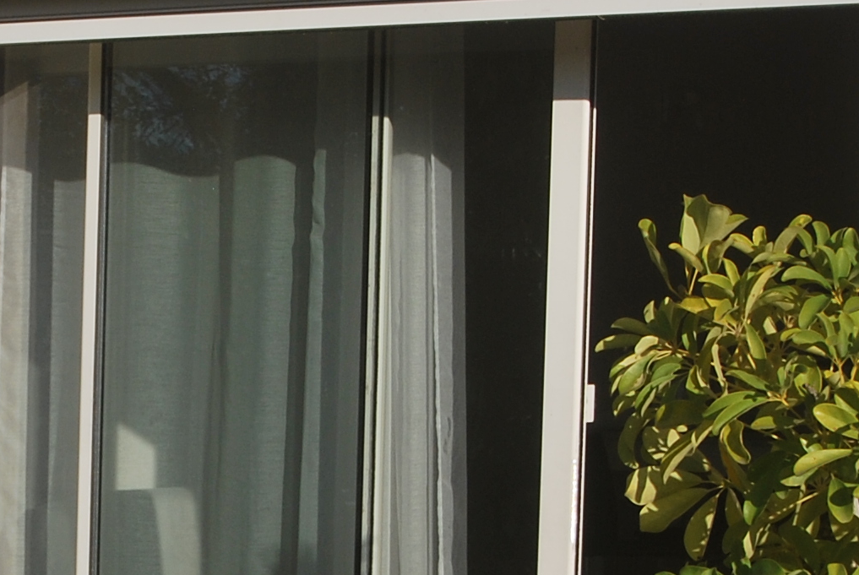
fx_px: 2865
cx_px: 152
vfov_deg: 11.5
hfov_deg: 16.9
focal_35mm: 120
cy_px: 385
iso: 110
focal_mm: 21
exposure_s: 1/250
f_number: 10
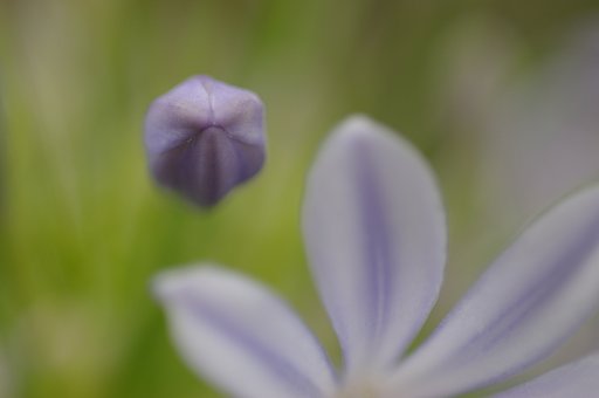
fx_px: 3365
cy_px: 199
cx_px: 300
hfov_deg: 10.2
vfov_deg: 6.8
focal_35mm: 202
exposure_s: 1/45
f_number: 4
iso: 200
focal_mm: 135
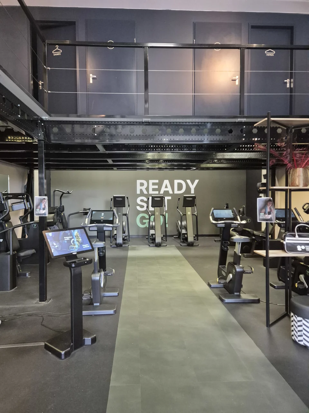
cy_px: 206
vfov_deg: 73.9
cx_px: 154
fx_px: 274
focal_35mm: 23
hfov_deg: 58.9
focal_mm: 5.4
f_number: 1.8
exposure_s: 1/100
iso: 1600
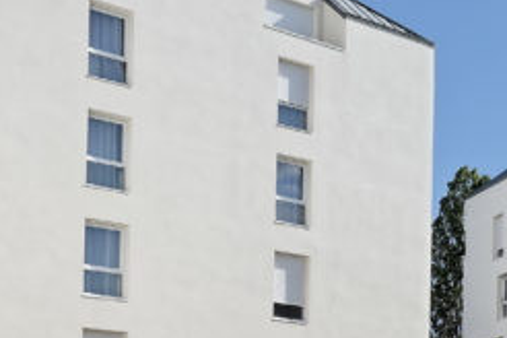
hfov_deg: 22.6
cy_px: 473
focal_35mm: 81
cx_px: 639
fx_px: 1142
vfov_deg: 15.8
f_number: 8
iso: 180
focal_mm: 13
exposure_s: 1/500
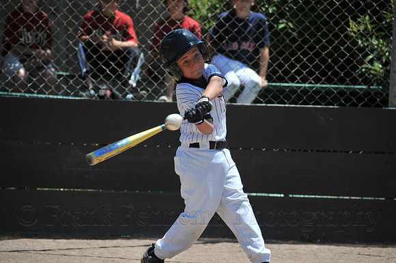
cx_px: 198
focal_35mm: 300
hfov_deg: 6.9
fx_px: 3295
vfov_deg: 4.6
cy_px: 132
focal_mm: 200
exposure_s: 1/1000
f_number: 5.6
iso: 200
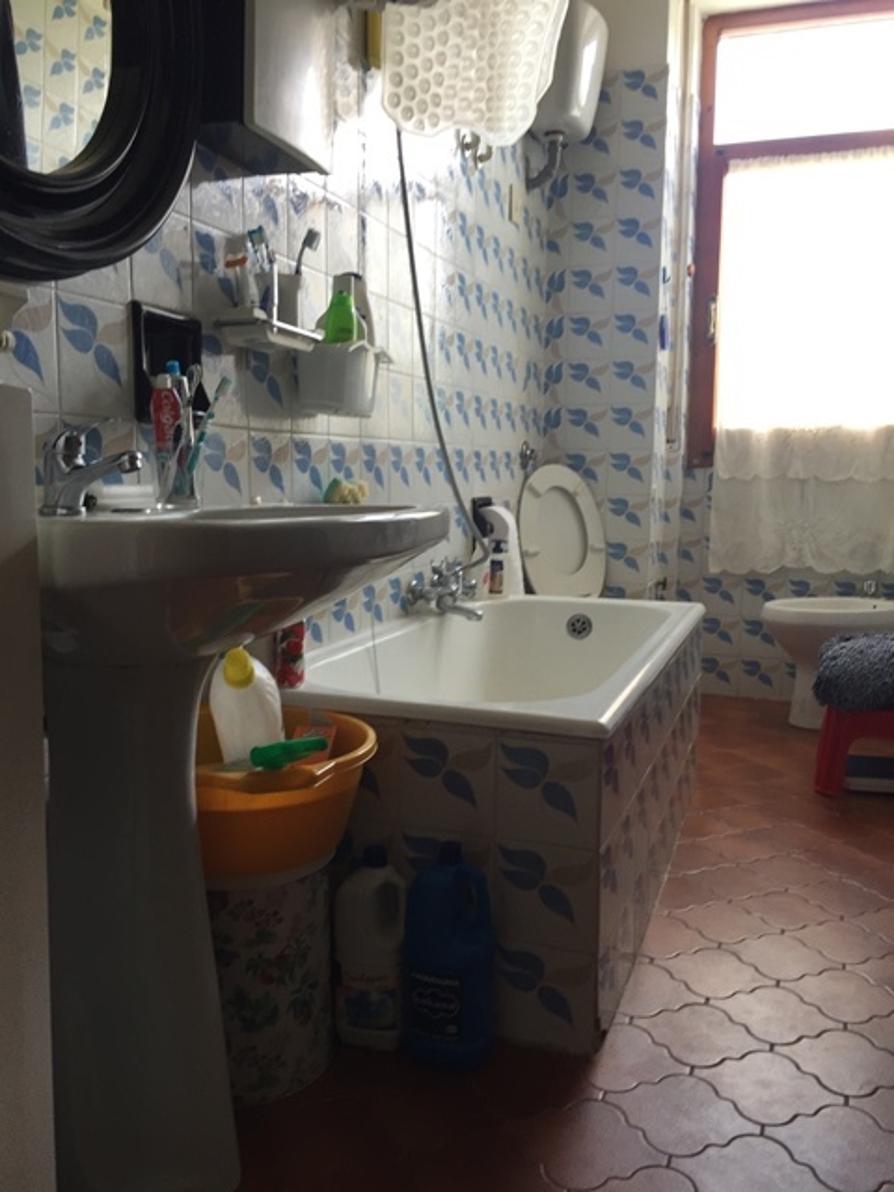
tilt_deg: -8.3
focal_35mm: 29
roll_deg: +2.0
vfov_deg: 61.7
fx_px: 999
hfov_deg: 48.2
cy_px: 596
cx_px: 447
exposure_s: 1/50
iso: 32
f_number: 2.2
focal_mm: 4.15
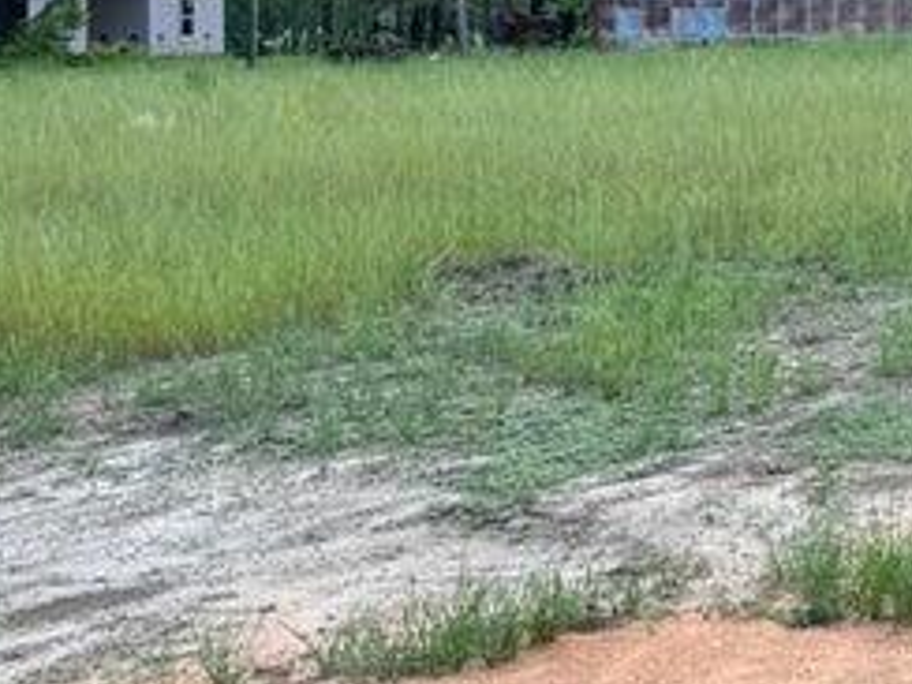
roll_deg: +0.8
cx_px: 1276
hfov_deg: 20.6
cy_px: -4
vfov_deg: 17.2
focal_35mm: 84
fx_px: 2213
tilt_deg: +0.1
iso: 80
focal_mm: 6.76
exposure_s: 1/308
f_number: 1.78
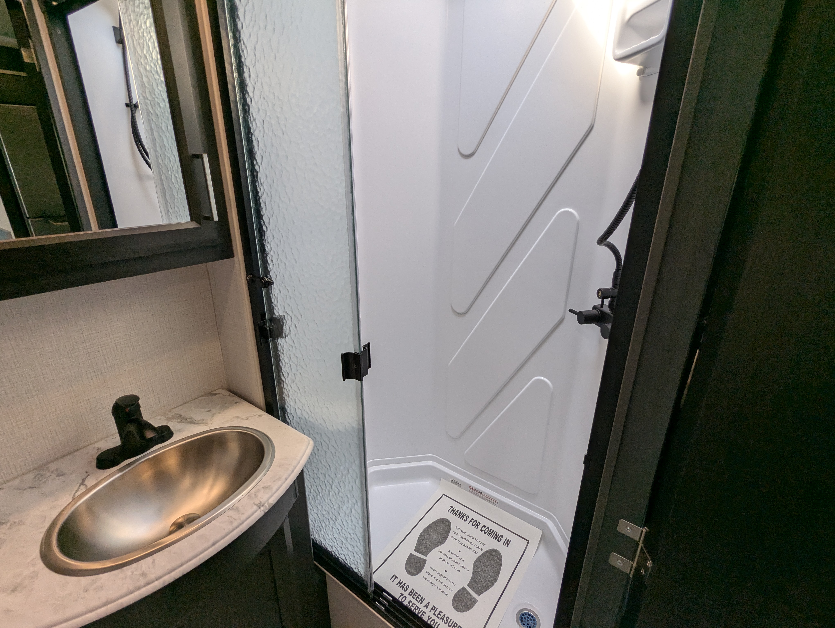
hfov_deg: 94.4
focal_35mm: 16
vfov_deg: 78.2
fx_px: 386
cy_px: 314
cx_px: 418
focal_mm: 2.35
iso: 62
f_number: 2.2
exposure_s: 1/154
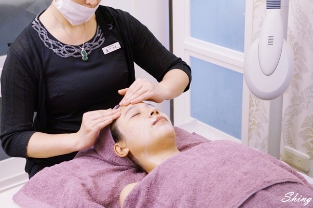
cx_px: 141
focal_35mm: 70
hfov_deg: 29.0
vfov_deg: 19.5
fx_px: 605
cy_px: 74
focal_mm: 35
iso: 1600
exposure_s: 1/60
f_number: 4.5
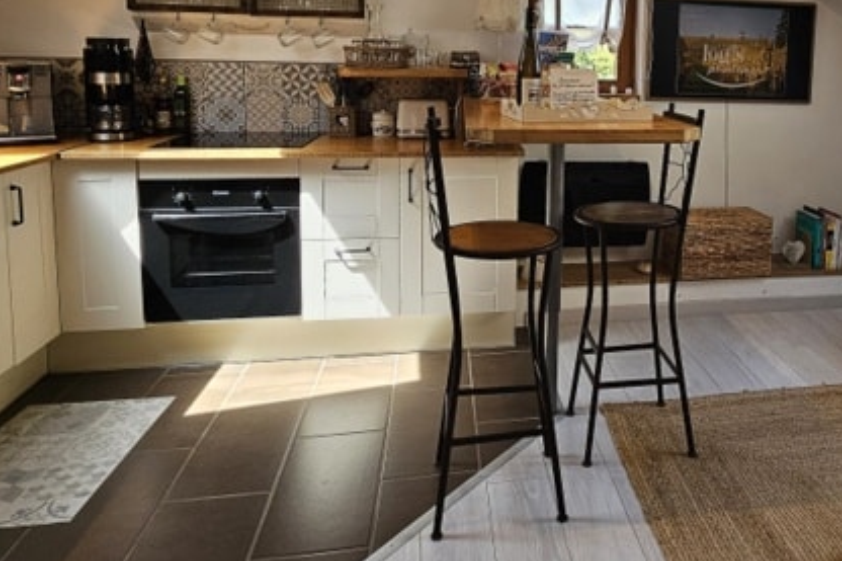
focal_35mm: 26
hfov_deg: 66.0
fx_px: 608
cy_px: 117
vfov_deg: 47.0
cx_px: 609
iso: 64
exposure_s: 1/100
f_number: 2.2
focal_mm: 2.2
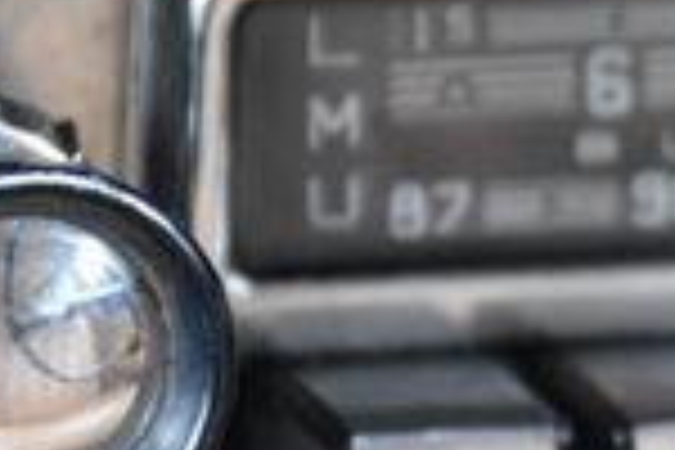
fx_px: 10221
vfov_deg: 2.5
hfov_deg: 3.8
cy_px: 176
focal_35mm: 545
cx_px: 878
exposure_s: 1/250
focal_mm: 85
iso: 3200
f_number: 5.3
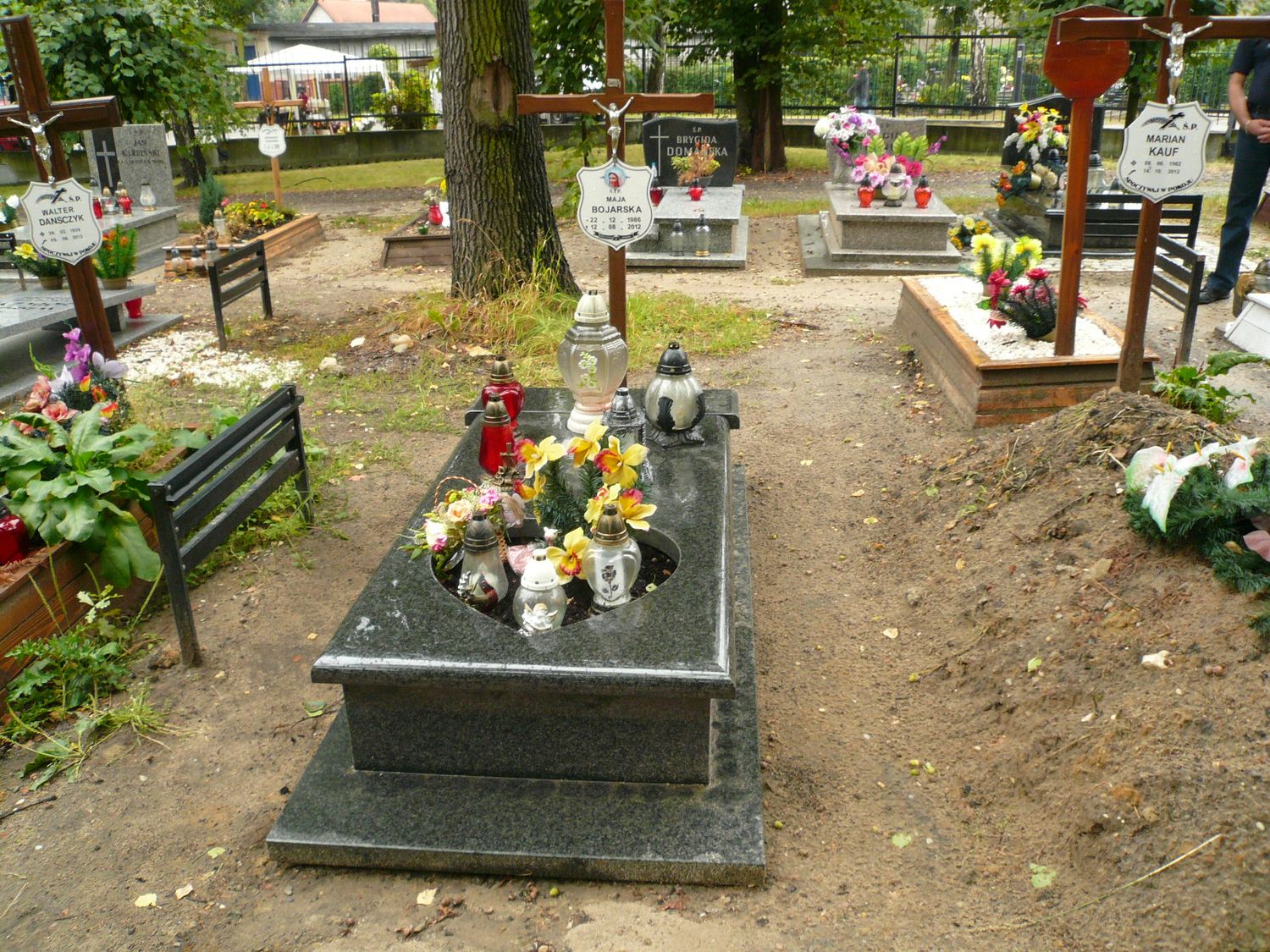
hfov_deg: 63.4
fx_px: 1027
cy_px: 476
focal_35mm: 28
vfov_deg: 49.7
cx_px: 635
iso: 100
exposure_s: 1/25
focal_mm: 4.6
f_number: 2.8
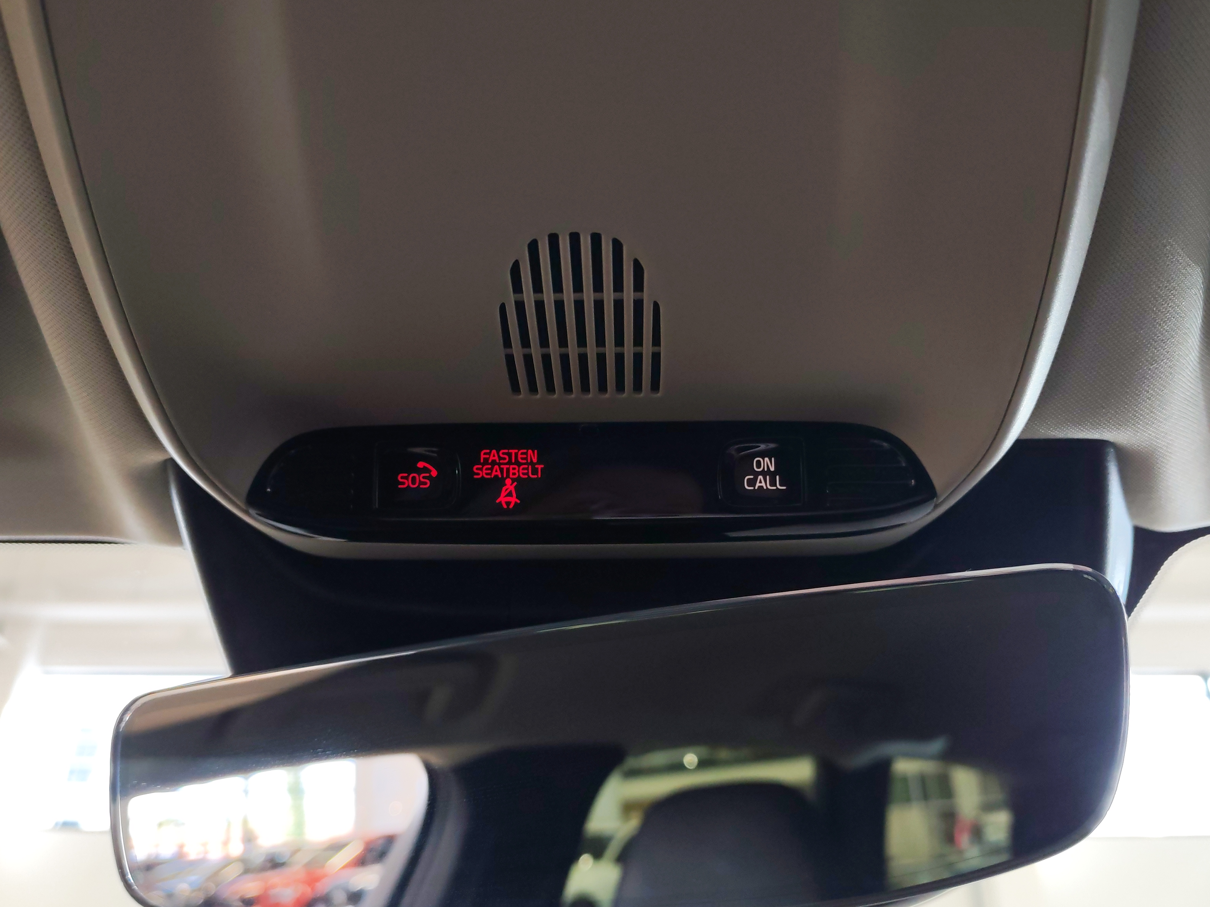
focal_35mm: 31
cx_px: 605
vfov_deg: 45.4
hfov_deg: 58.4
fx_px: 1084
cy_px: 454
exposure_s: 1/100
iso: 500
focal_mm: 6.12
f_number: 1.9
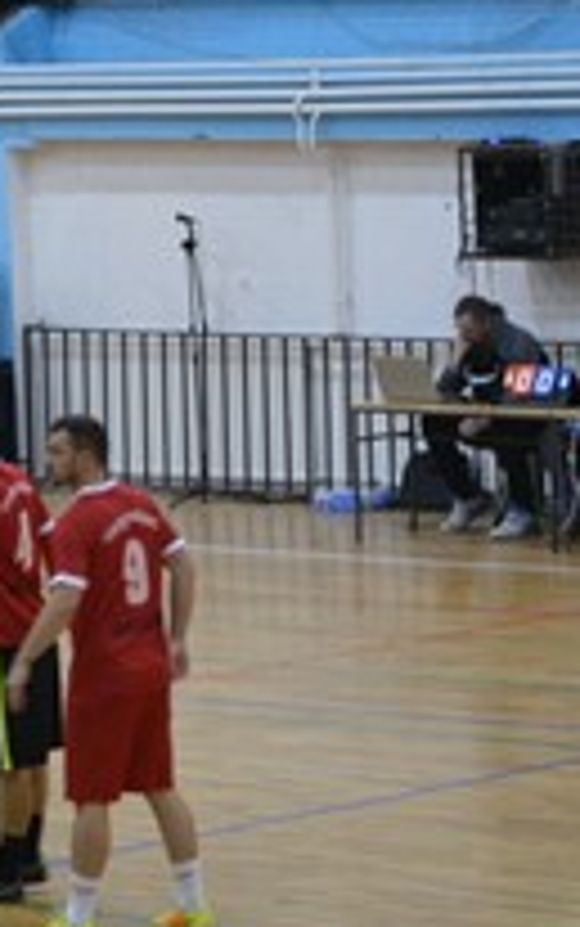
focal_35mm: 262
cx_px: -751
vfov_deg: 8.0
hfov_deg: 4.9
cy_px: 292
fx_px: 6607
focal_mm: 55
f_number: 5.6
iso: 1600
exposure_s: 1/40
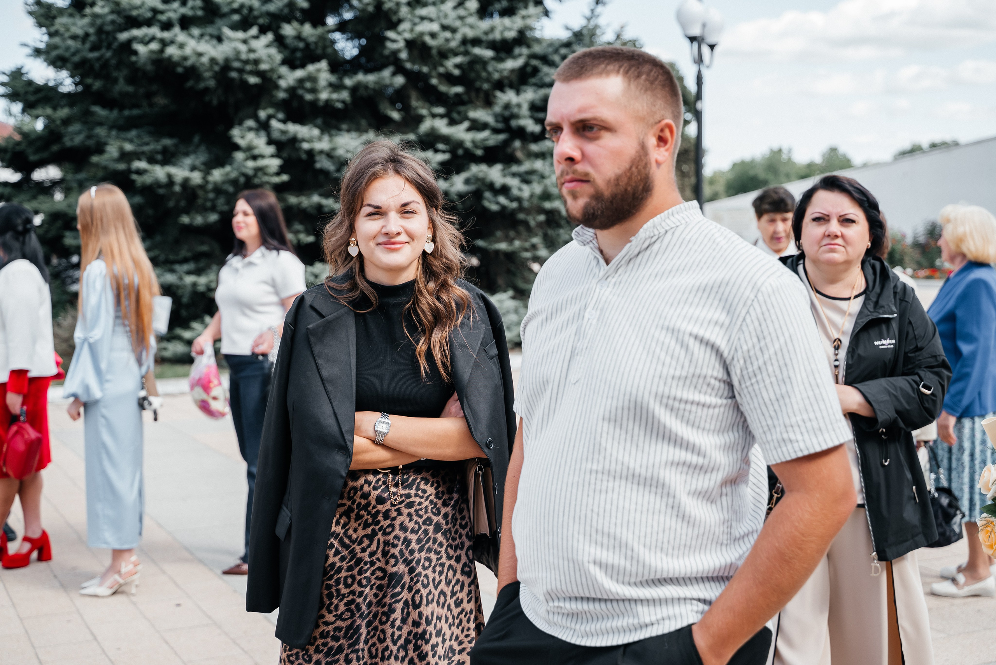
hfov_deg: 40.3
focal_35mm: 49
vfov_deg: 27.5
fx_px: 1356
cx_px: 498
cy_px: 332
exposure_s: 1/500
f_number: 3.5
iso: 160
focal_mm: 49
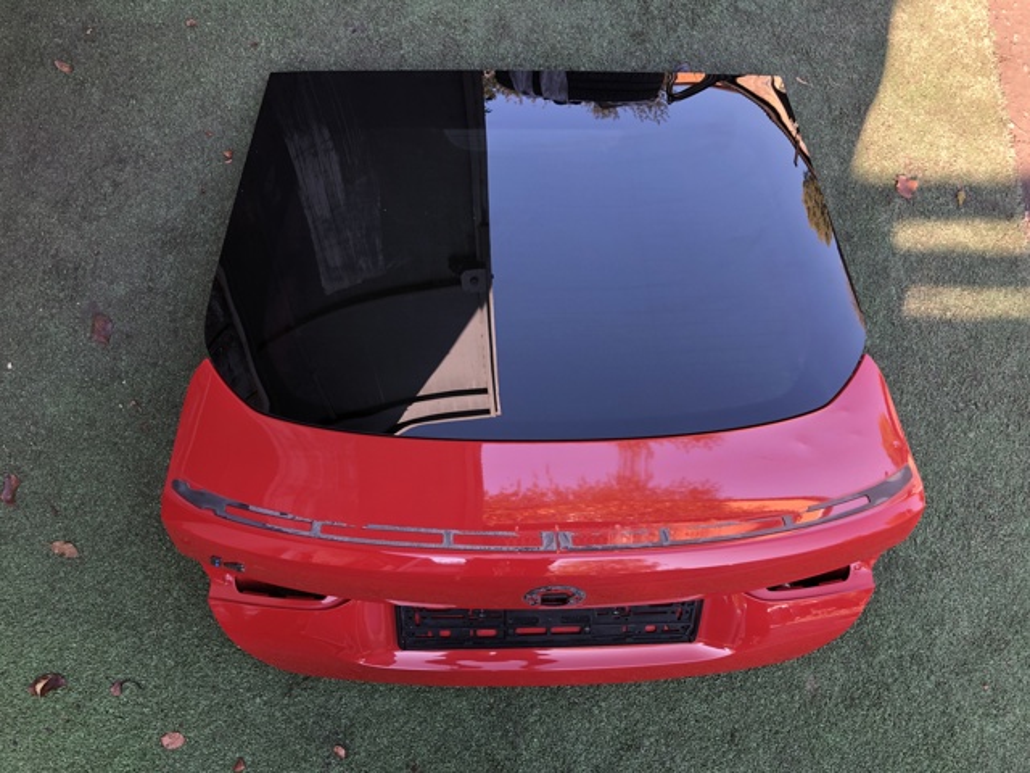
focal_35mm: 28
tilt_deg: -77.1
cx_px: 515
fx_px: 833
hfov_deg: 63.4
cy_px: 386
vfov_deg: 49.7
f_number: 1.8
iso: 50
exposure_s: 1/120
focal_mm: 4
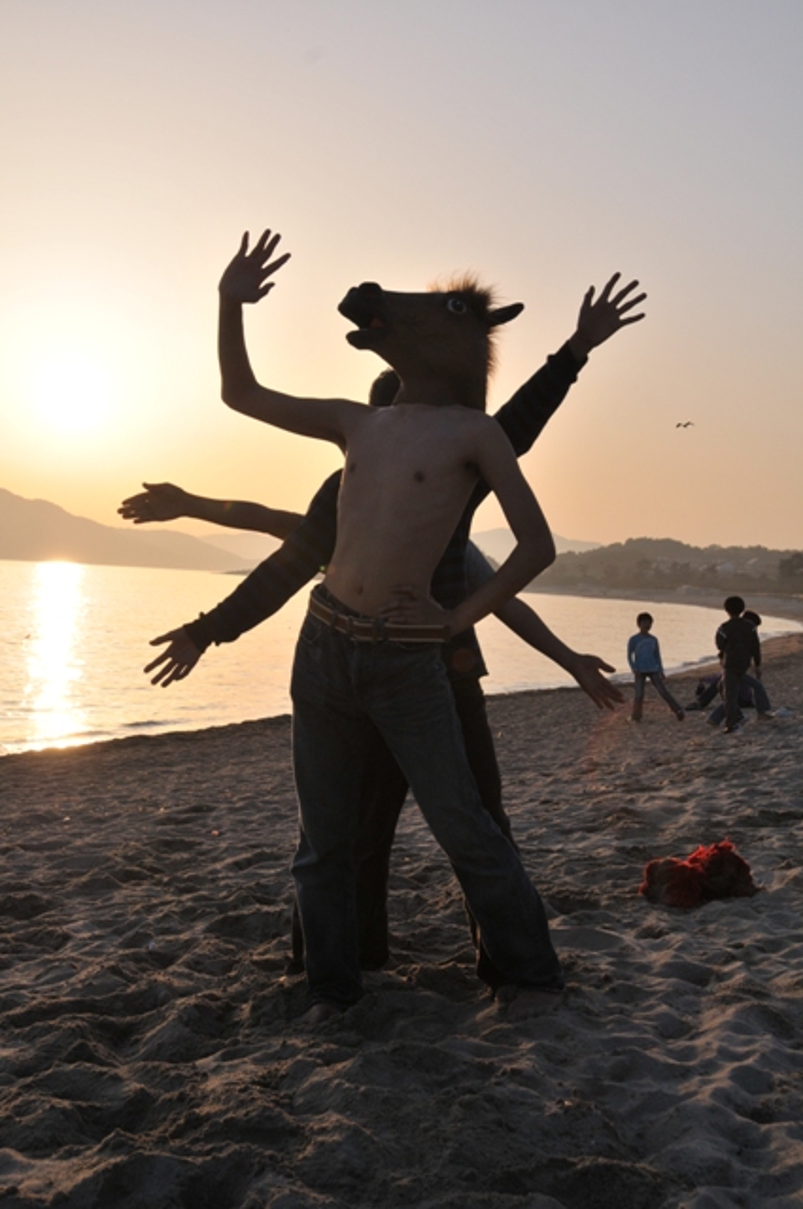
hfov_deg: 28.0
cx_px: 402
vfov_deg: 41.2
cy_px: 604
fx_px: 1610
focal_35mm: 48
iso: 320
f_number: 9
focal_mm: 32
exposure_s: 1/1000
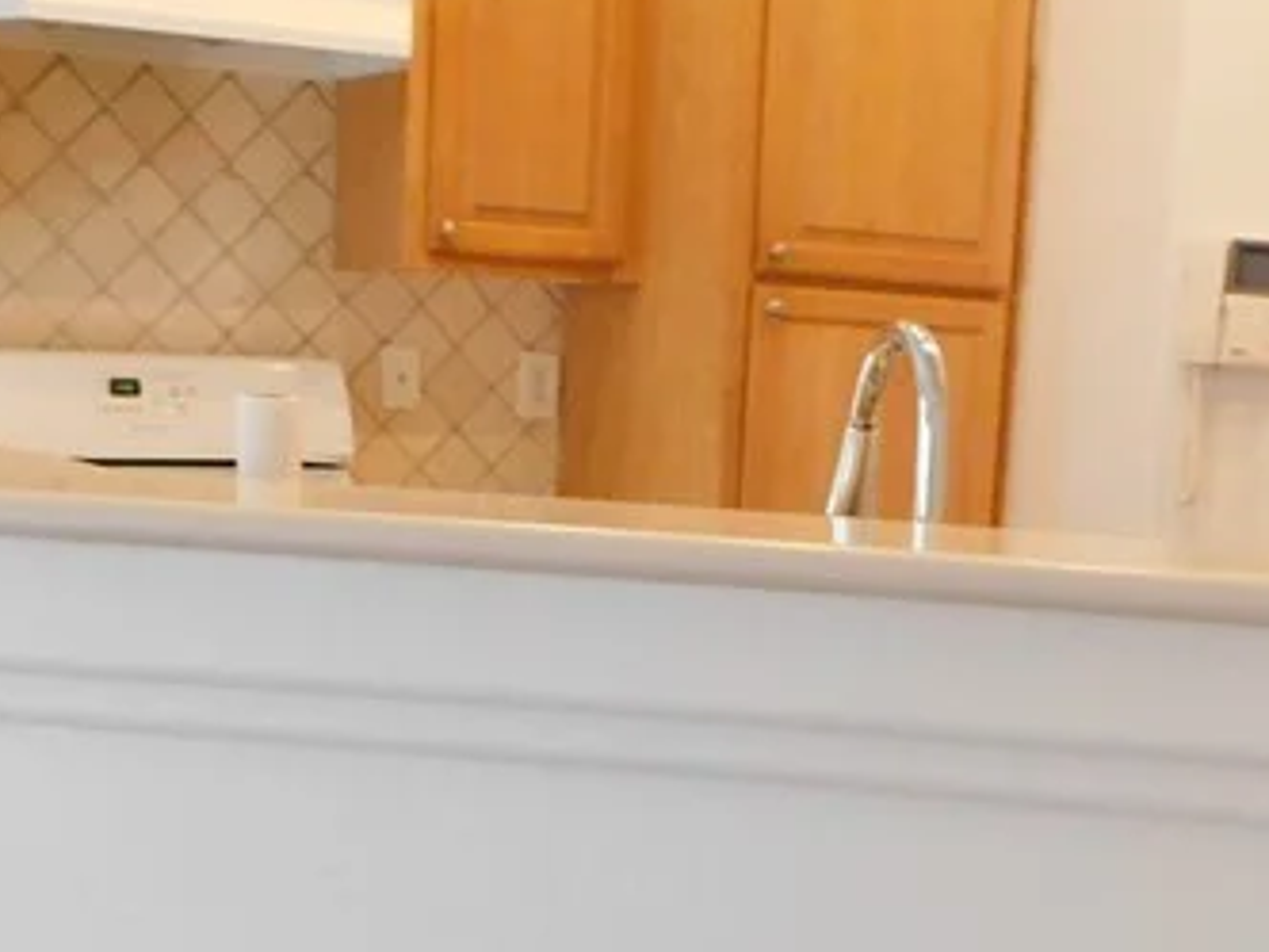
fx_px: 2603
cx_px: 734
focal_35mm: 71
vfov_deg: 20.0
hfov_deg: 27.4
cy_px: 967
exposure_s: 1/30
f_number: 3
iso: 400
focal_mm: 4
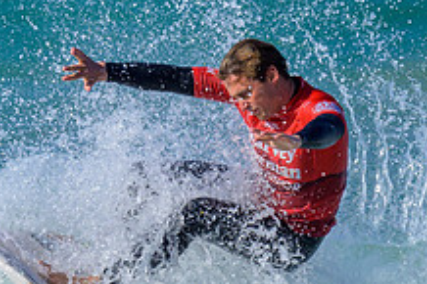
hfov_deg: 0.7
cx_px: 63
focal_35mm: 2928
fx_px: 34702
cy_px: 175
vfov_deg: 0.5
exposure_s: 1/2000
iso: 320
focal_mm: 800
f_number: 6.3
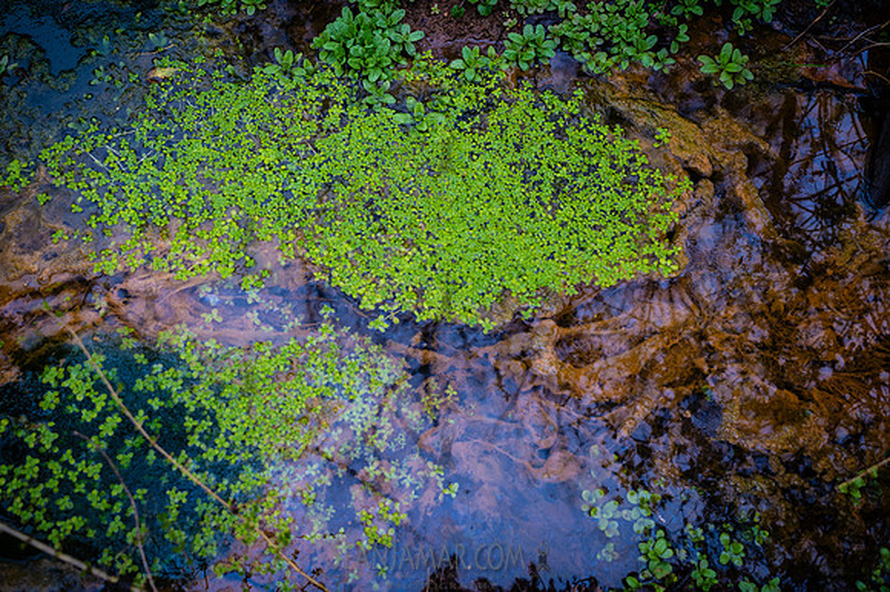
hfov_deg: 53.2
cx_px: 445
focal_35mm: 36
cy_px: 296
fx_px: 889
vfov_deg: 36.8
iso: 400
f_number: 3.2
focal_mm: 36
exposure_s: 1/160
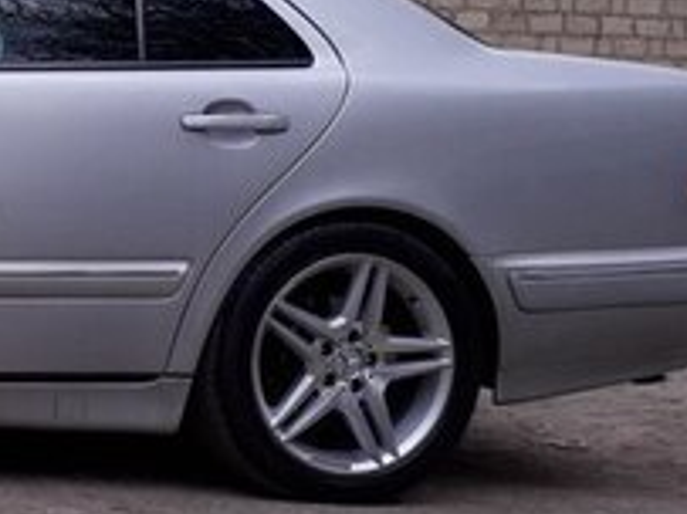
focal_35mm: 88
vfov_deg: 16.7
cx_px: -352
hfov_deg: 19.4
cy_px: 174
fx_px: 1745
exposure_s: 1/1229
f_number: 1.9
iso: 40
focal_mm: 3.6
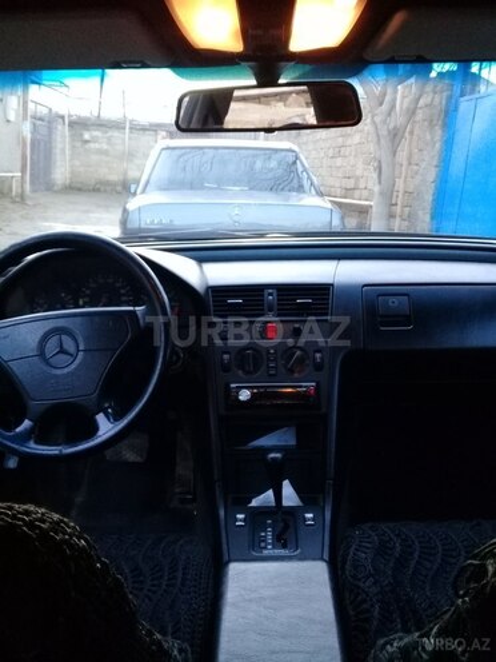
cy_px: 331
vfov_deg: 58.4
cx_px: 248
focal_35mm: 31
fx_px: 592
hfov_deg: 45.4
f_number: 2.2
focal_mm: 3.3
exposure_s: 1/25
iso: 200
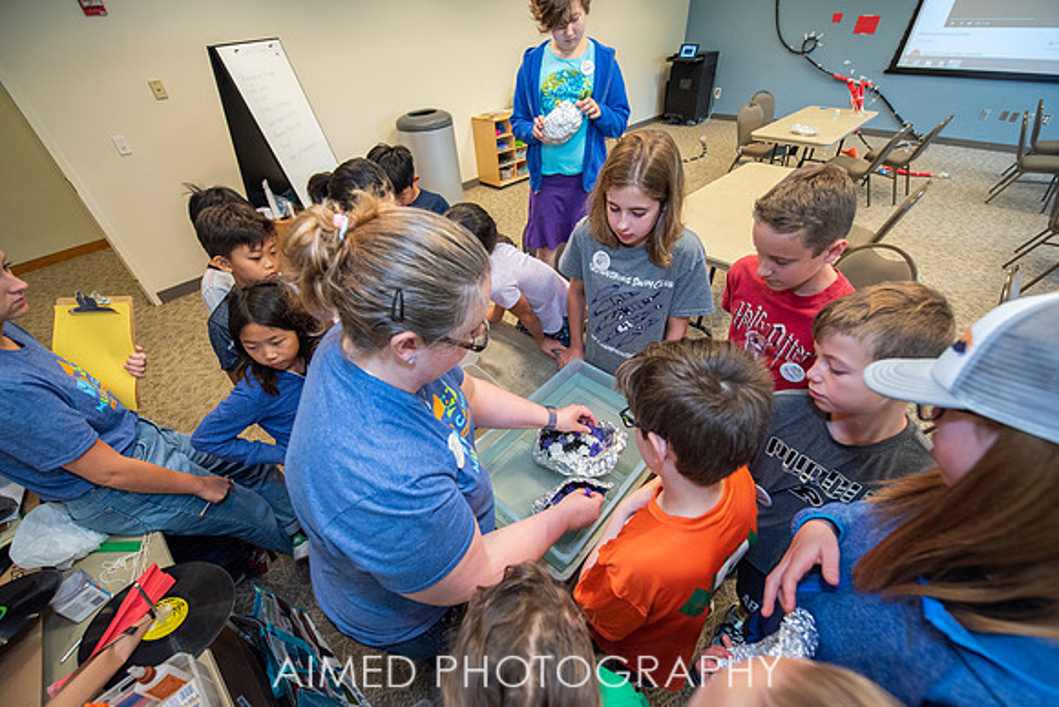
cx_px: 530
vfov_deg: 81.2
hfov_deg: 104.2
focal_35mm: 14
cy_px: 354
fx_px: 412
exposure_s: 1/200
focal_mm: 14
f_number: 3.5
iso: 800
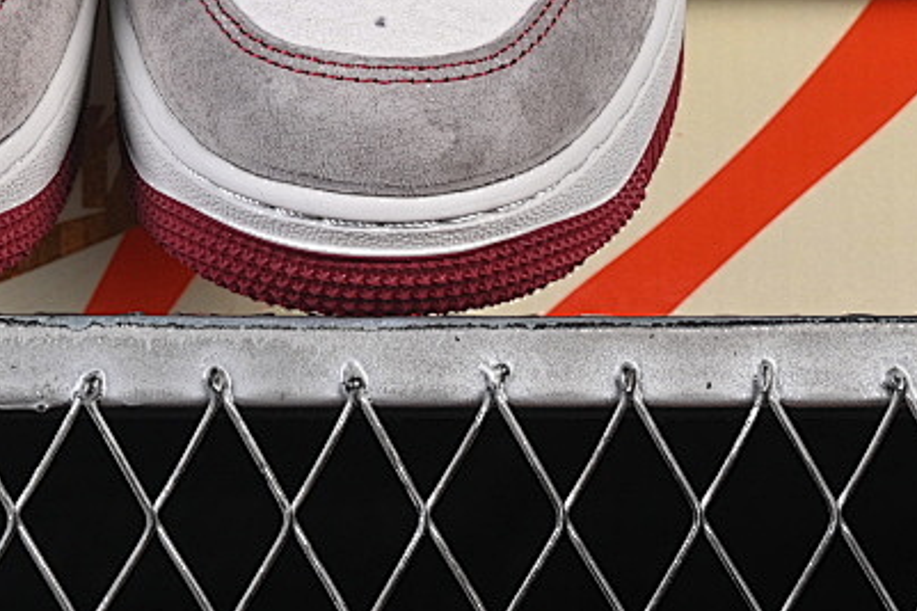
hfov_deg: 10.1
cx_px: 98
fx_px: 5143
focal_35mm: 202
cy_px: -197
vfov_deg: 6.7
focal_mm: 50
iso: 160
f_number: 8
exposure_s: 1/80
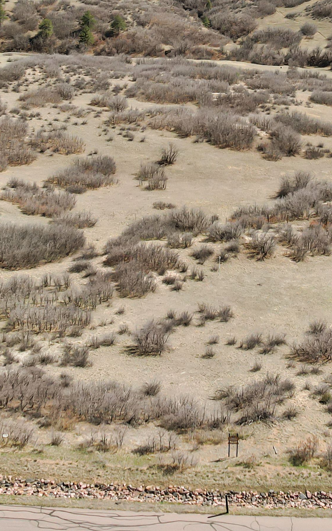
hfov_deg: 19.0
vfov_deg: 28.9
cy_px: 47
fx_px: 984
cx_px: 246
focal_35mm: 68
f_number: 2.8
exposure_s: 1/2500
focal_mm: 8.38
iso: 140
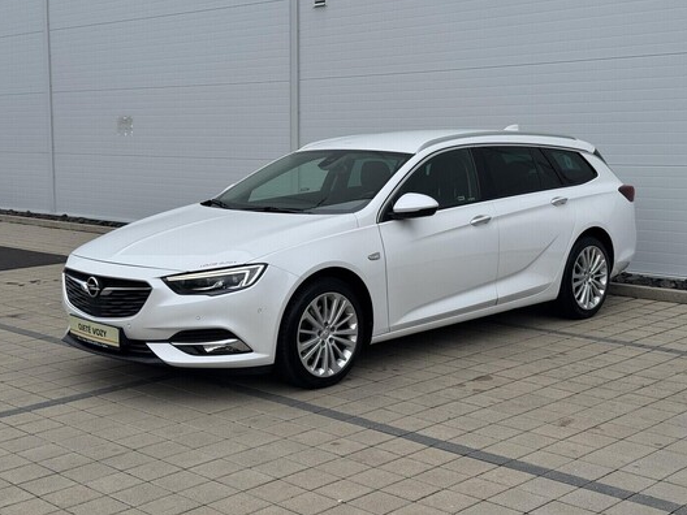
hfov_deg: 38.2
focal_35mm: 50
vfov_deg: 29.1
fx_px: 992
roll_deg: +0.1
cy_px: 249
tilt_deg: -5.4
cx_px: 345
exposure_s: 1/980
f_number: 1.78
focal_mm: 6.76
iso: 64
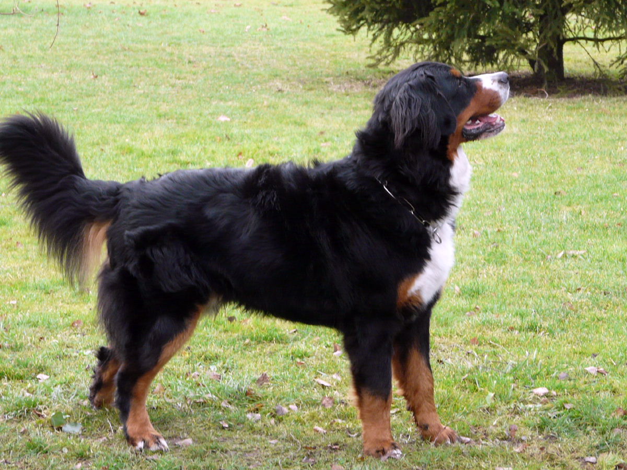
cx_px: 314
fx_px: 2771
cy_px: 235
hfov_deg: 12.9
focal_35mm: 153
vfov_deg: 9.7
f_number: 3.6
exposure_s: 1/60
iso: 160
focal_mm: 19.7
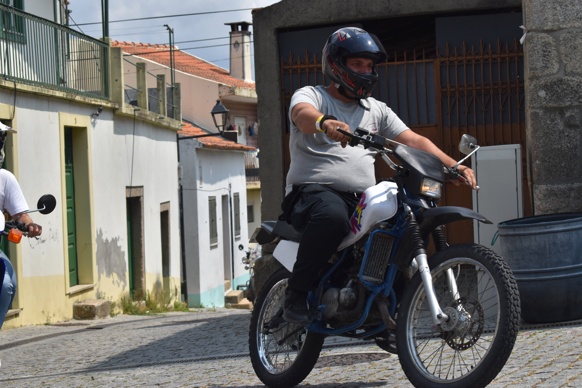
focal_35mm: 82
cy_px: 194
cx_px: 291
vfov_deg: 16.6
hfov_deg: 24.6
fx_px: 1334
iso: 400
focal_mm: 55
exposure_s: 1/2000
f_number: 8
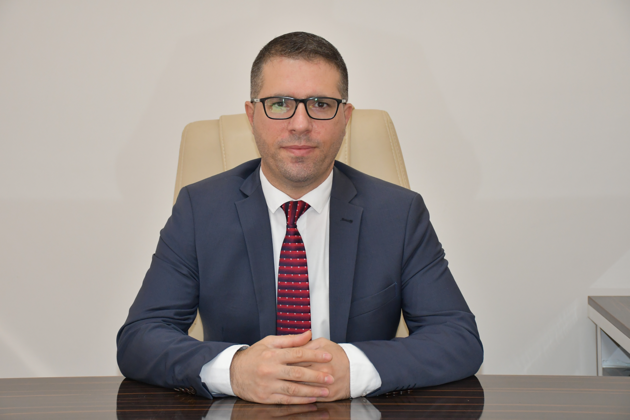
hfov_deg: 26.0
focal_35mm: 78
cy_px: 210
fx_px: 1365
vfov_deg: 17.5
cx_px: 315
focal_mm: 52
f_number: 5.6
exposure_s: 1/160
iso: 1600
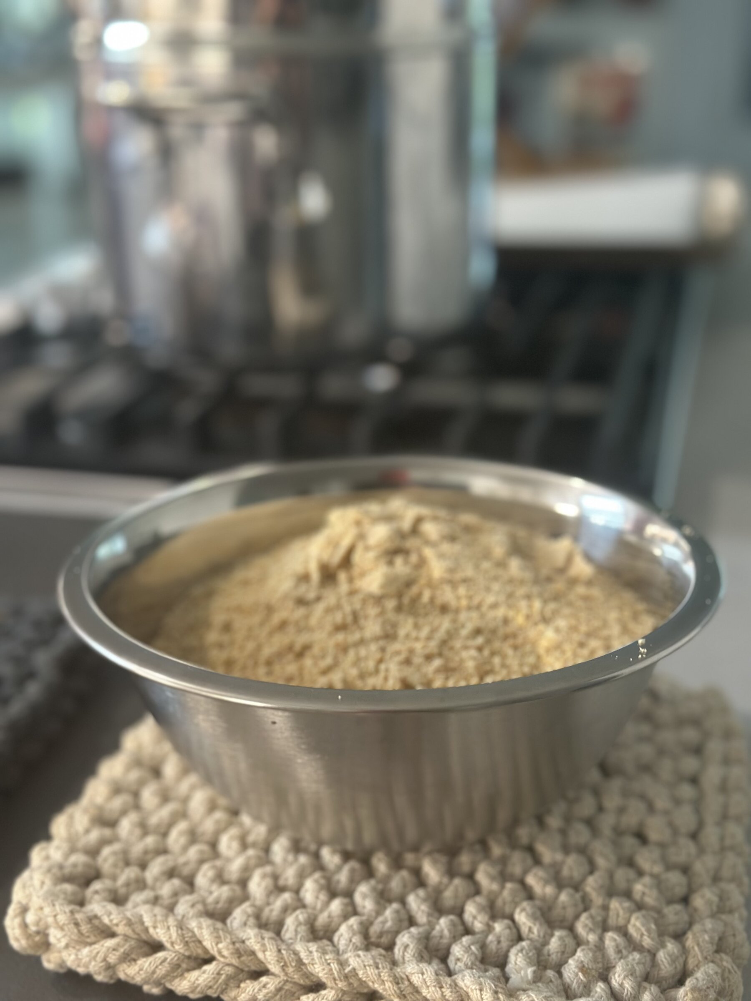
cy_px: 500
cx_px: 376
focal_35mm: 48
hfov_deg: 30.3
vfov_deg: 39.7
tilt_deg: -20.5
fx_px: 1388
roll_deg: -0.3
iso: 250
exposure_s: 1/40
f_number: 1.78
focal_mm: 6.86
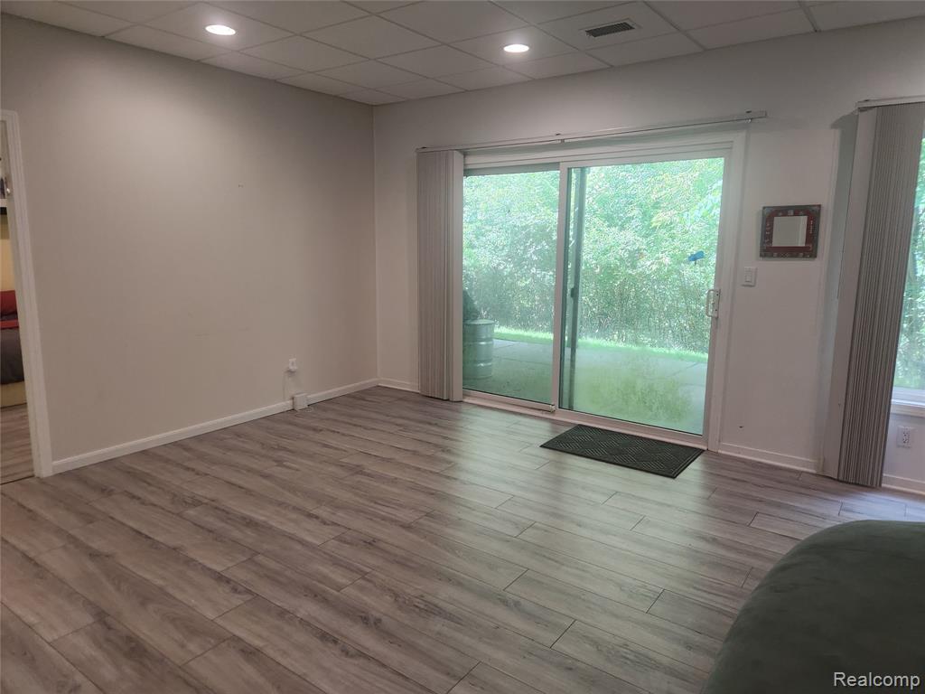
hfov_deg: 73.9
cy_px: 347
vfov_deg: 58.9
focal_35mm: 23
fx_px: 615
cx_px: 462
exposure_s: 1/120
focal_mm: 5.4
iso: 160
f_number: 1.8
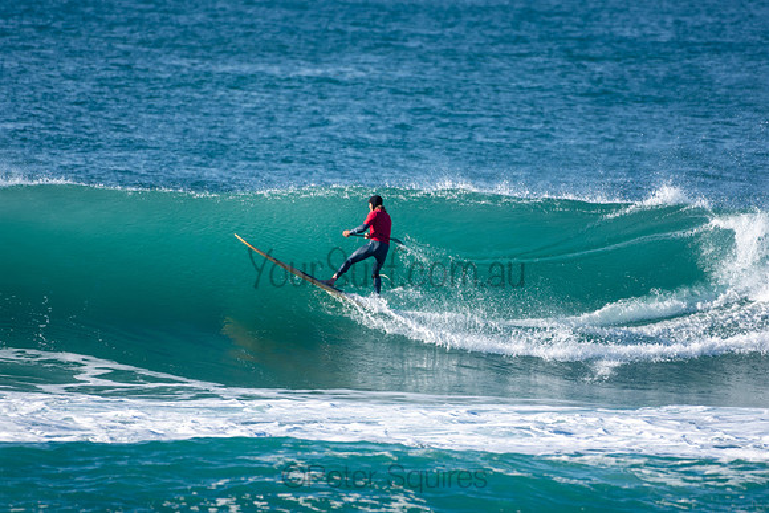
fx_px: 16024
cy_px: 256
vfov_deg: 1.8
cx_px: 384
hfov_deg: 2.7
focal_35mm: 750
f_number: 5.6
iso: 250
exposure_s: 1/1000
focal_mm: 500
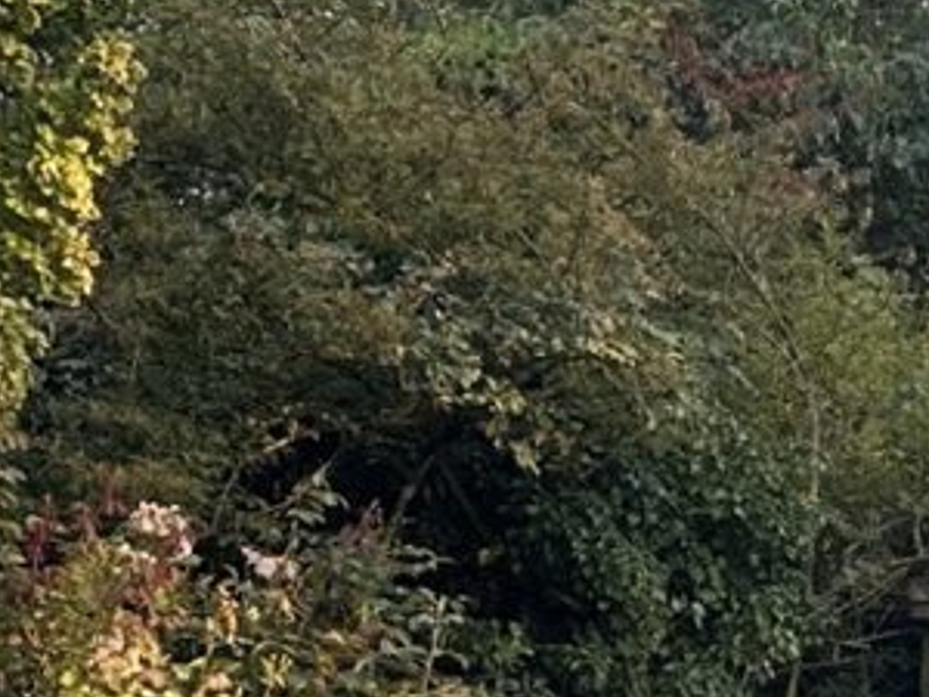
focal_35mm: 128
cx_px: 1428
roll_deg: -2.7
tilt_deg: +3.0
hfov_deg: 14.3
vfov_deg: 11.4
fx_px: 3435
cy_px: 728
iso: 80
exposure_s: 1/379
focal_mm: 6.86
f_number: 1.78
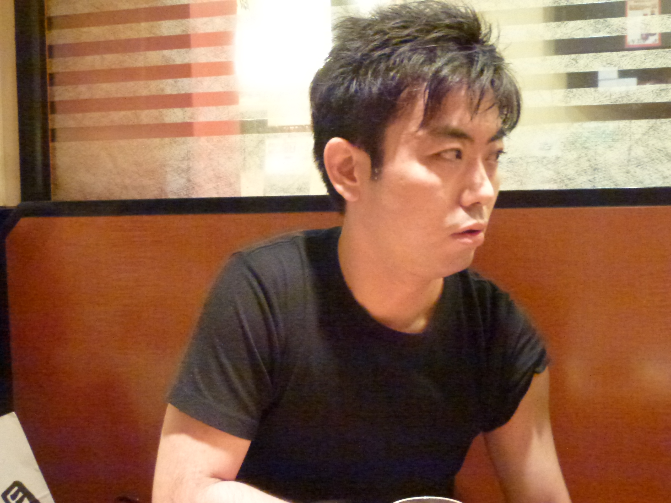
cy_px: 252
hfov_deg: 42.1
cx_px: 336
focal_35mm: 45
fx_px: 872
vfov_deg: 32.2
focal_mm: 8
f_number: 4
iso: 1600
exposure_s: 1/30
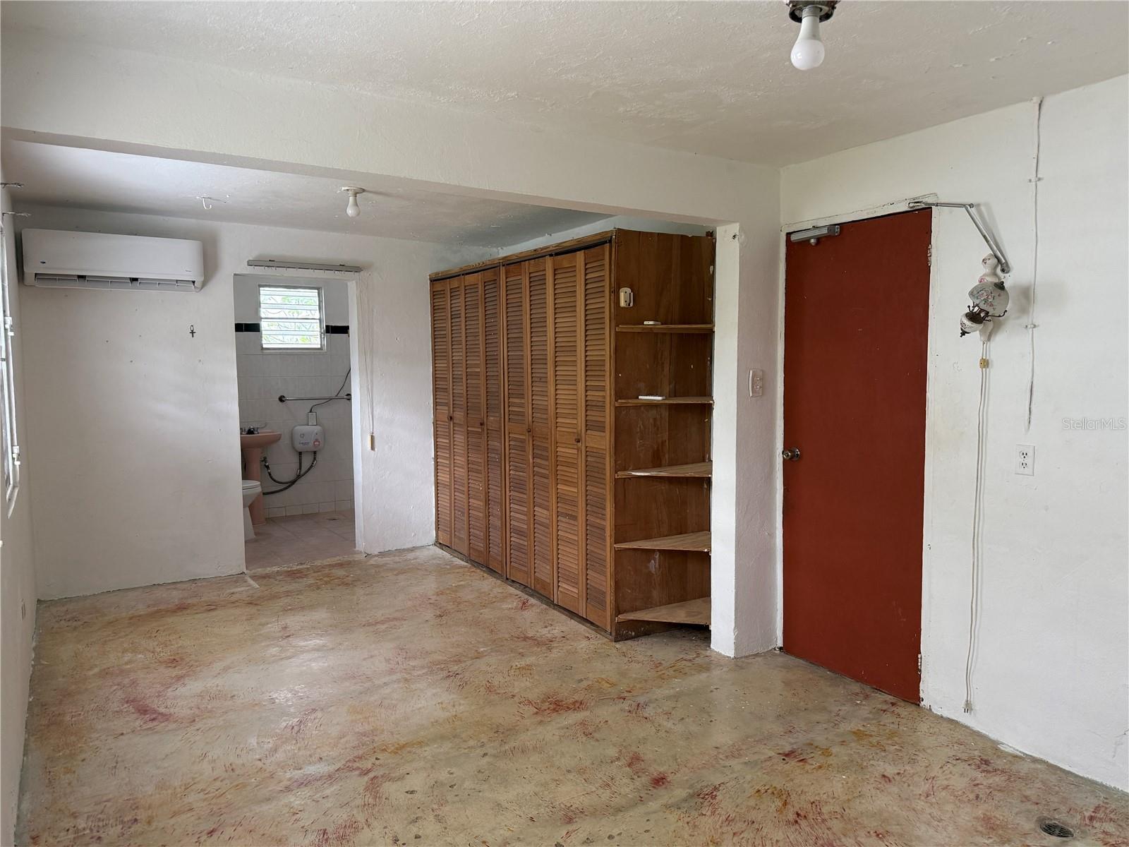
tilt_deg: -4.4
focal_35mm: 24
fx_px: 783
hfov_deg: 71.6
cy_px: 424
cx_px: 564
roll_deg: -0.6
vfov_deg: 56.8
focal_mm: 6.76
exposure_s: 1/76
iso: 200
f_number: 1.78
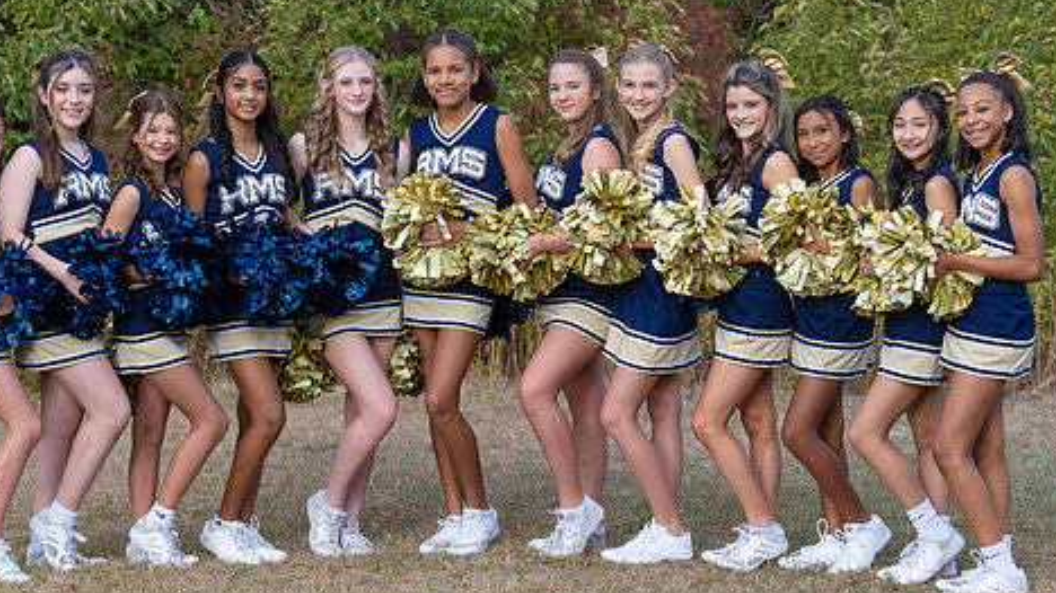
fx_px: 2687
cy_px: 238
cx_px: 501
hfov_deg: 22.2
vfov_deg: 12.6
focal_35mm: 96
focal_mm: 70
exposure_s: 1/400
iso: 125
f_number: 3.5
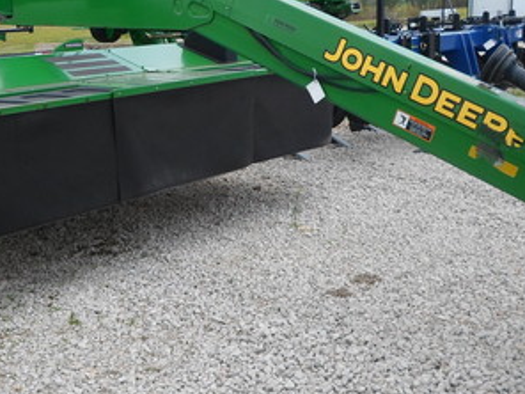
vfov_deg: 31.5
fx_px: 698
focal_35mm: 46
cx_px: 204
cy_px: 204
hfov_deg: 41.0
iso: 80
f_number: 2.5
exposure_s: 1/1000
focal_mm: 4.5
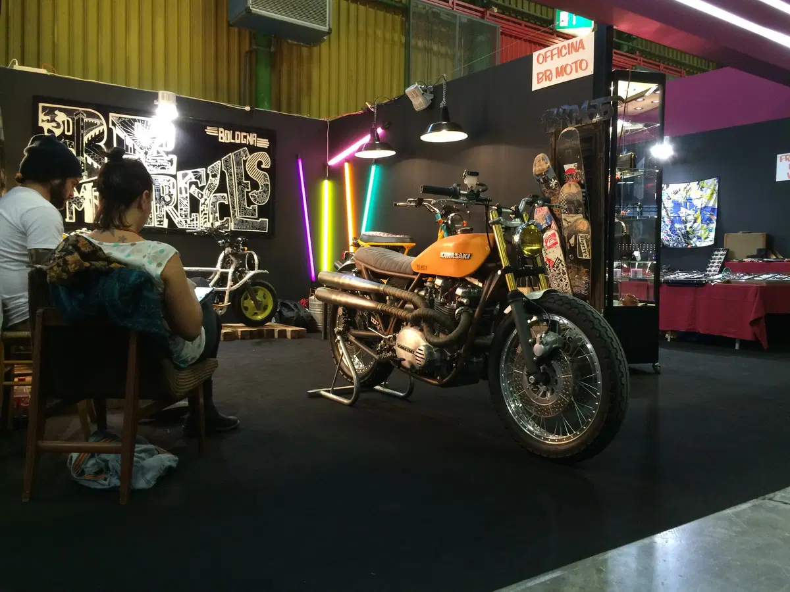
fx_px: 662
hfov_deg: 61.7
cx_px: 395
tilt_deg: -3.6
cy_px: 296
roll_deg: +0.1
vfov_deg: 48.2
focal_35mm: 29
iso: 160
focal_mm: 4.15
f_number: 2.2
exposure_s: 1/30
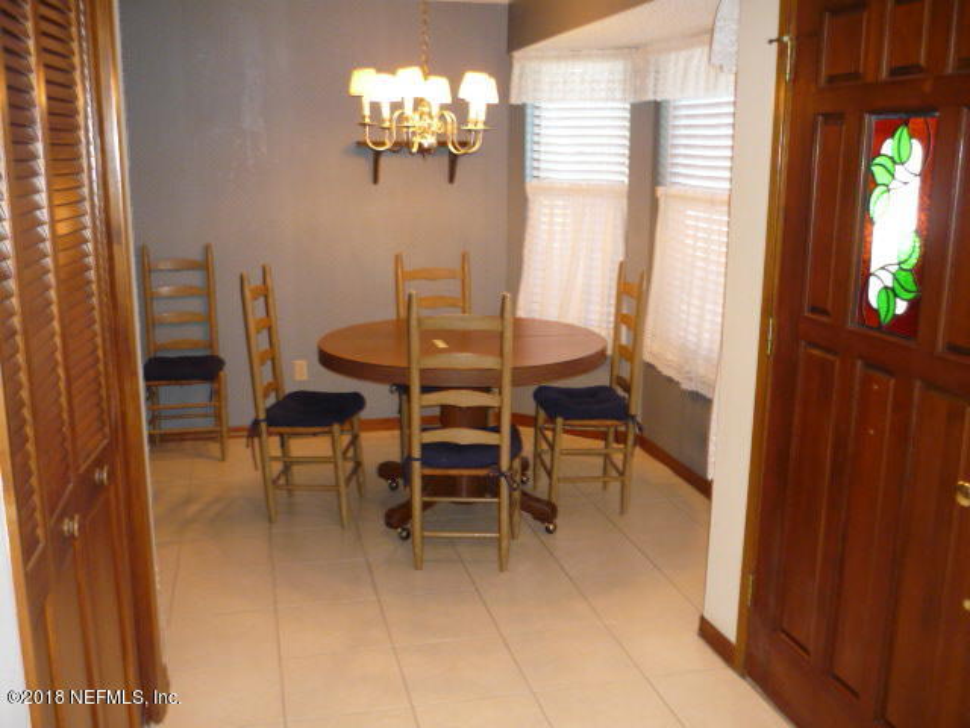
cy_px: 364
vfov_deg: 42.9
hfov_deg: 55.4
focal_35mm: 33
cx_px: 485
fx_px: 925
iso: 320
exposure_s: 1/30
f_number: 2.8
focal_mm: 5.5
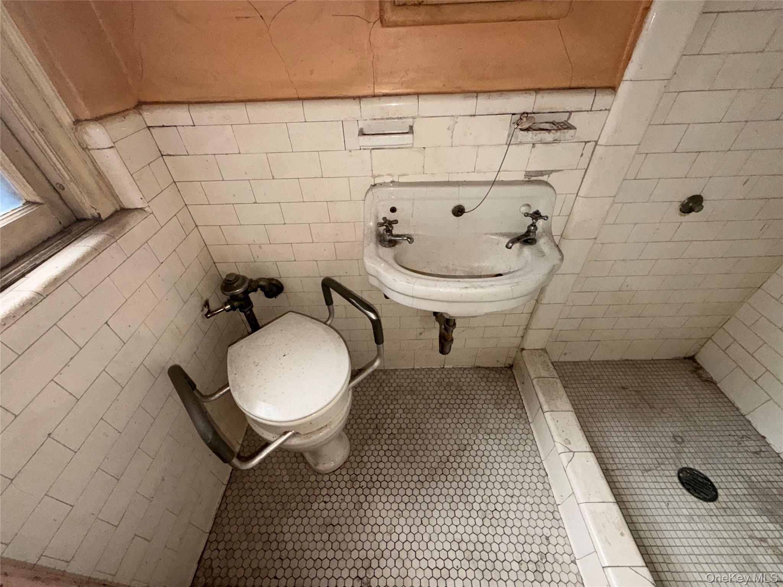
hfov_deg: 102.1
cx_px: 392
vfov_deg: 85.7
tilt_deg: -41.7
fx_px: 317
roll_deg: +2.7
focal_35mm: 14
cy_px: 294
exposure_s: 1/93
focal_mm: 2.22
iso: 100
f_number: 2.2
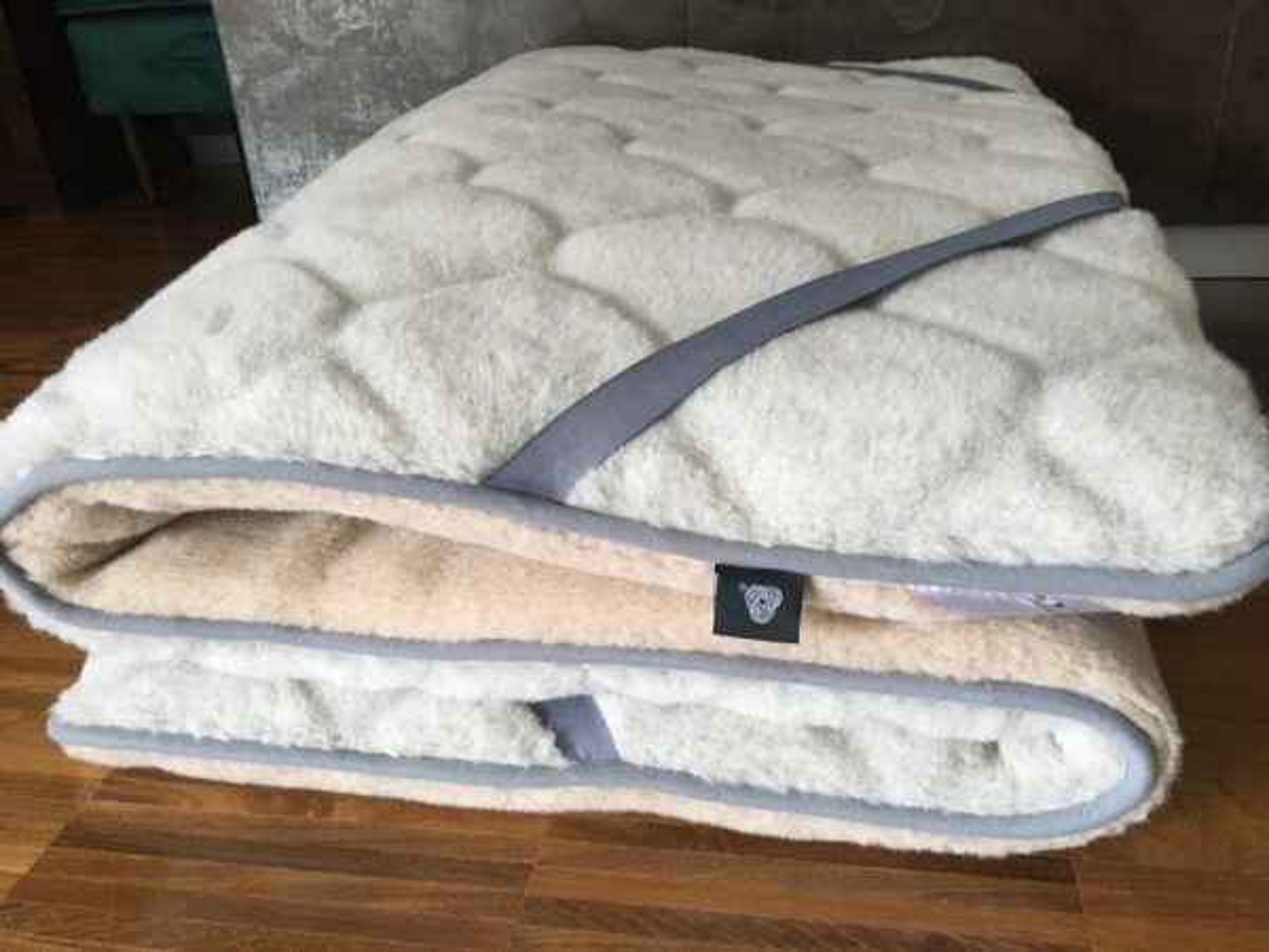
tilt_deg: -28.0
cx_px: 634
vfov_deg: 48.2
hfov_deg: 61.7
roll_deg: +3.5
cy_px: 476
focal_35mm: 29
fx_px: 1063
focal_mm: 4.15
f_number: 2.2
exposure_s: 1/33
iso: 64
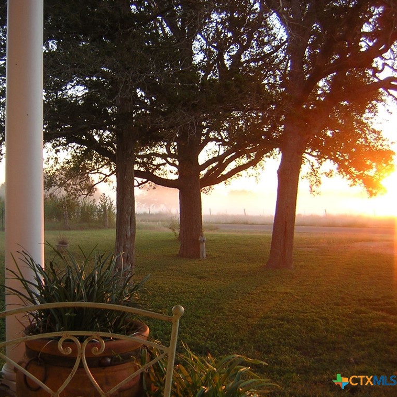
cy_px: 198
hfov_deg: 38.8
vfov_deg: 39.2
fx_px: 558
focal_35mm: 43
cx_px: 141
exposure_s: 1/47.4
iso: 100
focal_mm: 4.7
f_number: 2.6
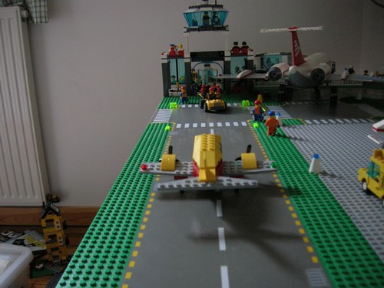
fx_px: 377
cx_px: 192
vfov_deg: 41.7
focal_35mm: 34
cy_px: 144
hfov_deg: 54.0
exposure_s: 1/16
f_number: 2.9
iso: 200
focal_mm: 5.7
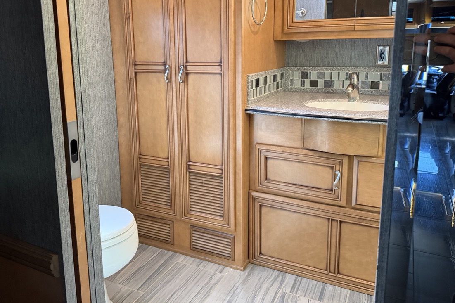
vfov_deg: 44.5
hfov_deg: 63.7
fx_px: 366
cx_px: 218
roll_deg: +0.8
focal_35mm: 29
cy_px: 110
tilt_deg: -6.7
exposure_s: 1/60
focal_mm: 6.76
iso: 640
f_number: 1.78
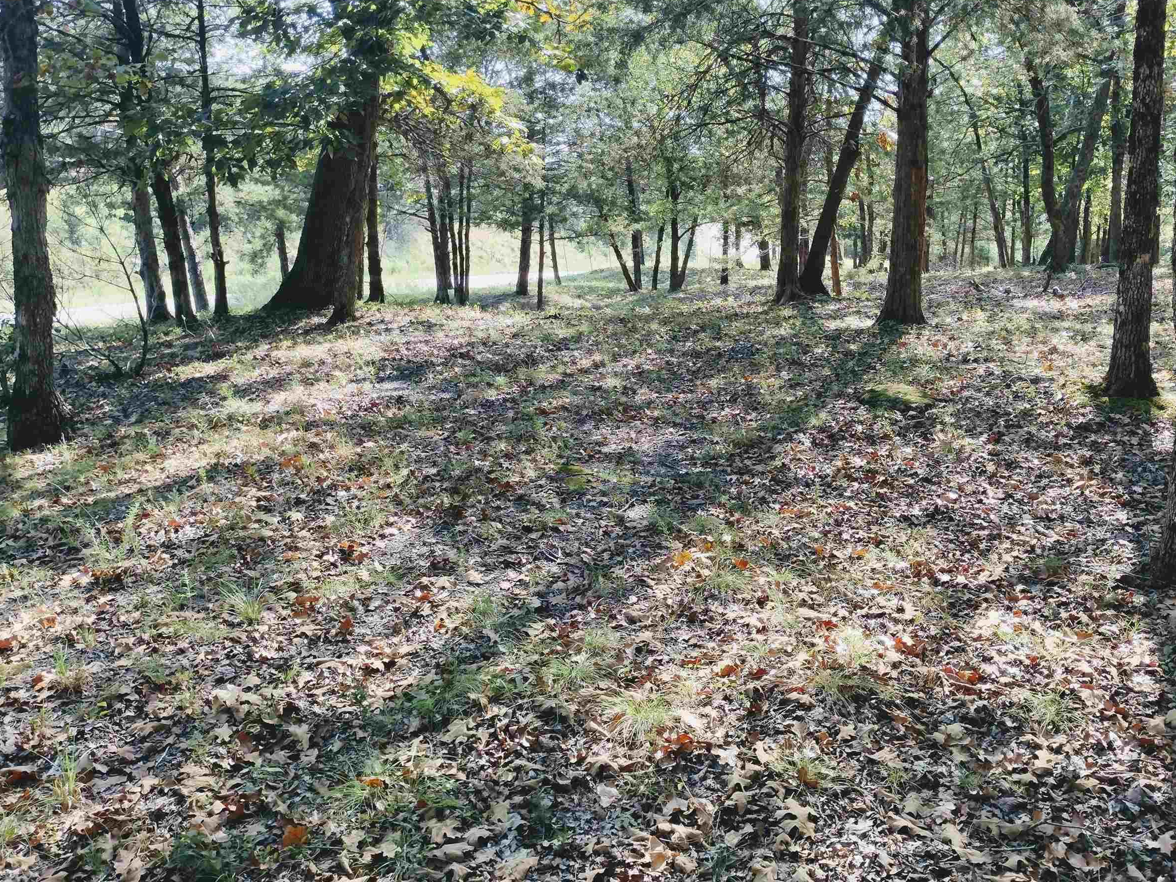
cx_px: 649
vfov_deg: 40.5
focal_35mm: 35
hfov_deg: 52.5
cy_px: 358
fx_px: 1189
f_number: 1.7
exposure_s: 1/483
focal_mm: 4.71
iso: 100
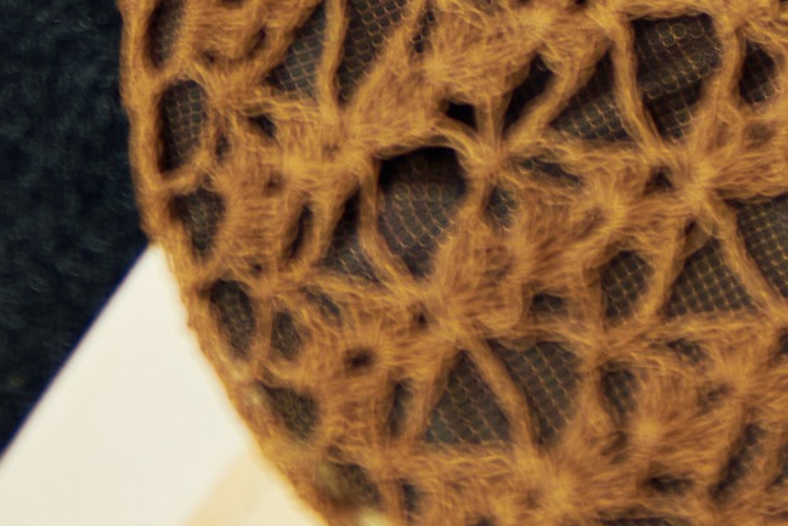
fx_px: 7006
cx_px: 1301
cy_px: -930
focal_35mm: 320
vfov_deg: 4.2
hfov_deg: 6.3
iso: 64
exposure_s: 1/250
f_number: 2.8
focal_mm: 44
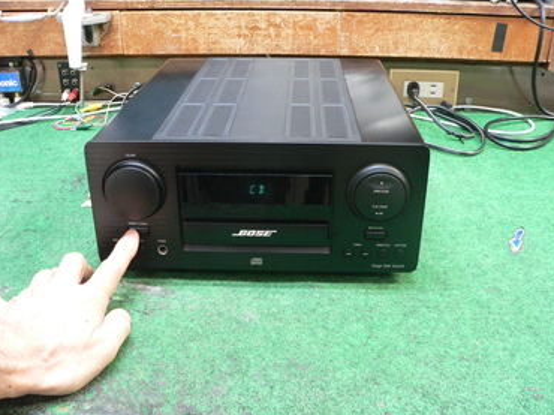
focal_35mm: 37
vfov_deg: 38.6
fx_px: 592
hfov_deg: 50.2
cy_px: 212
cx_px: 281
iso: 200
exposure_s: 1/5
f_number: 2.8
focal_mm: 6
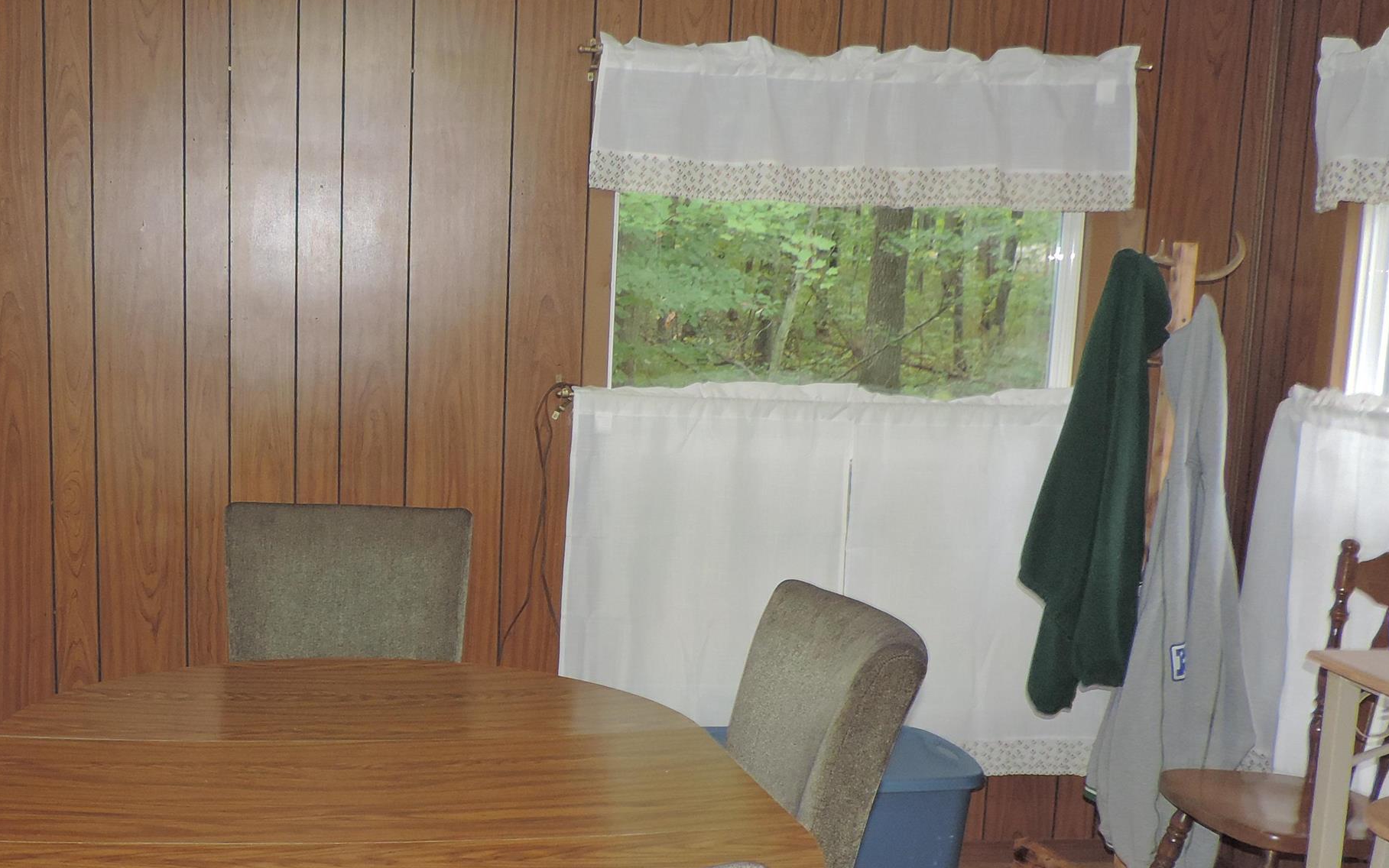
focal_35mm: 43
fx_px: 1628
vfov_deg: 29.7
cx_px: 401
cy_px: 550
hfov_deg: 45.1
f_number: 3
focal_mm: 4.3
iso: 200
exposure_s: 1/30
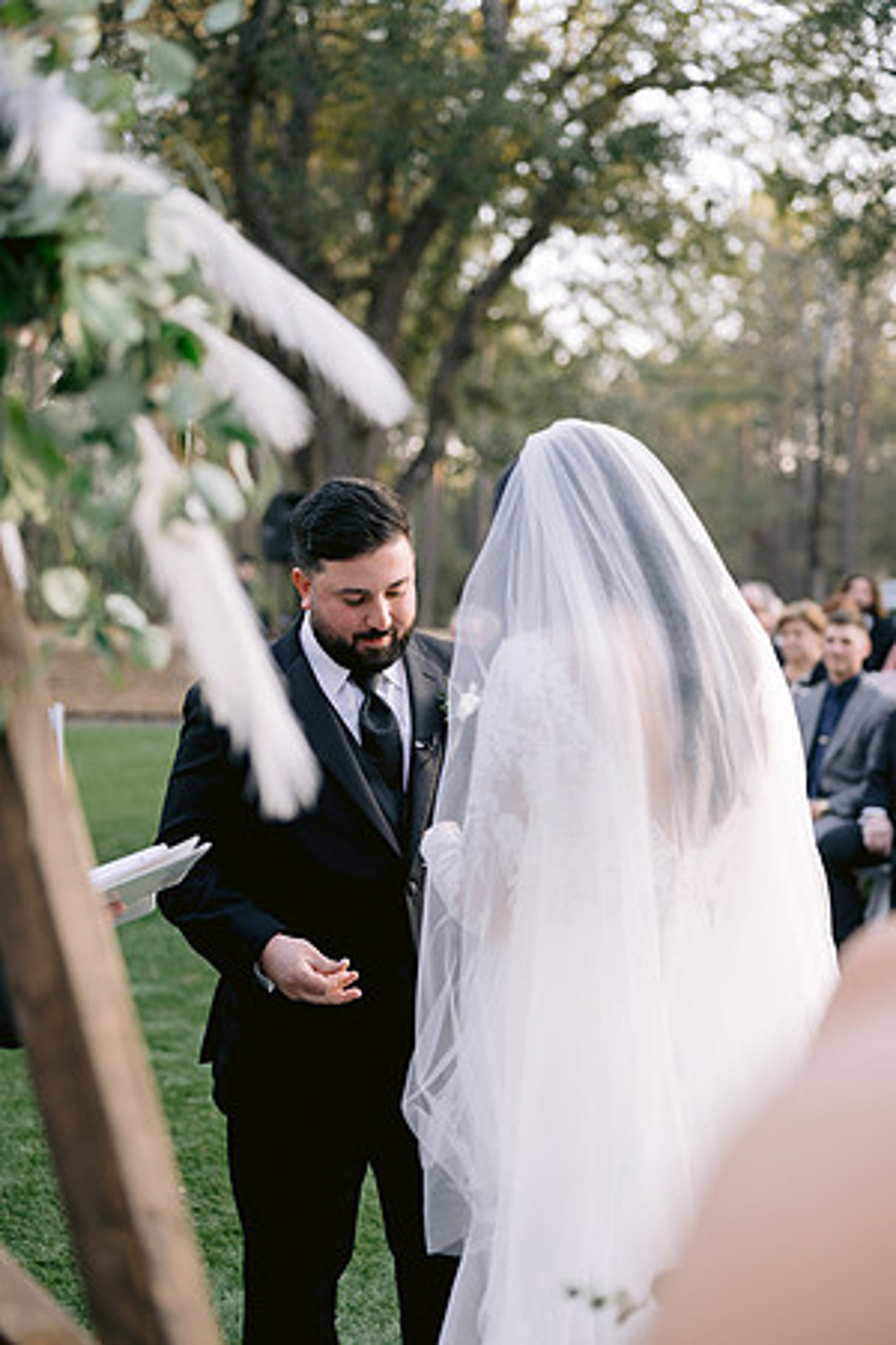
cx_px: 448
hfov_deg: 27.0
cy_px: 672
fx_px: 1867
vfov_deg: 39.6
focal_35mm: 50
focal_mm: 50
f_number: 2.2
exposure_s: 1/500
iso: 400
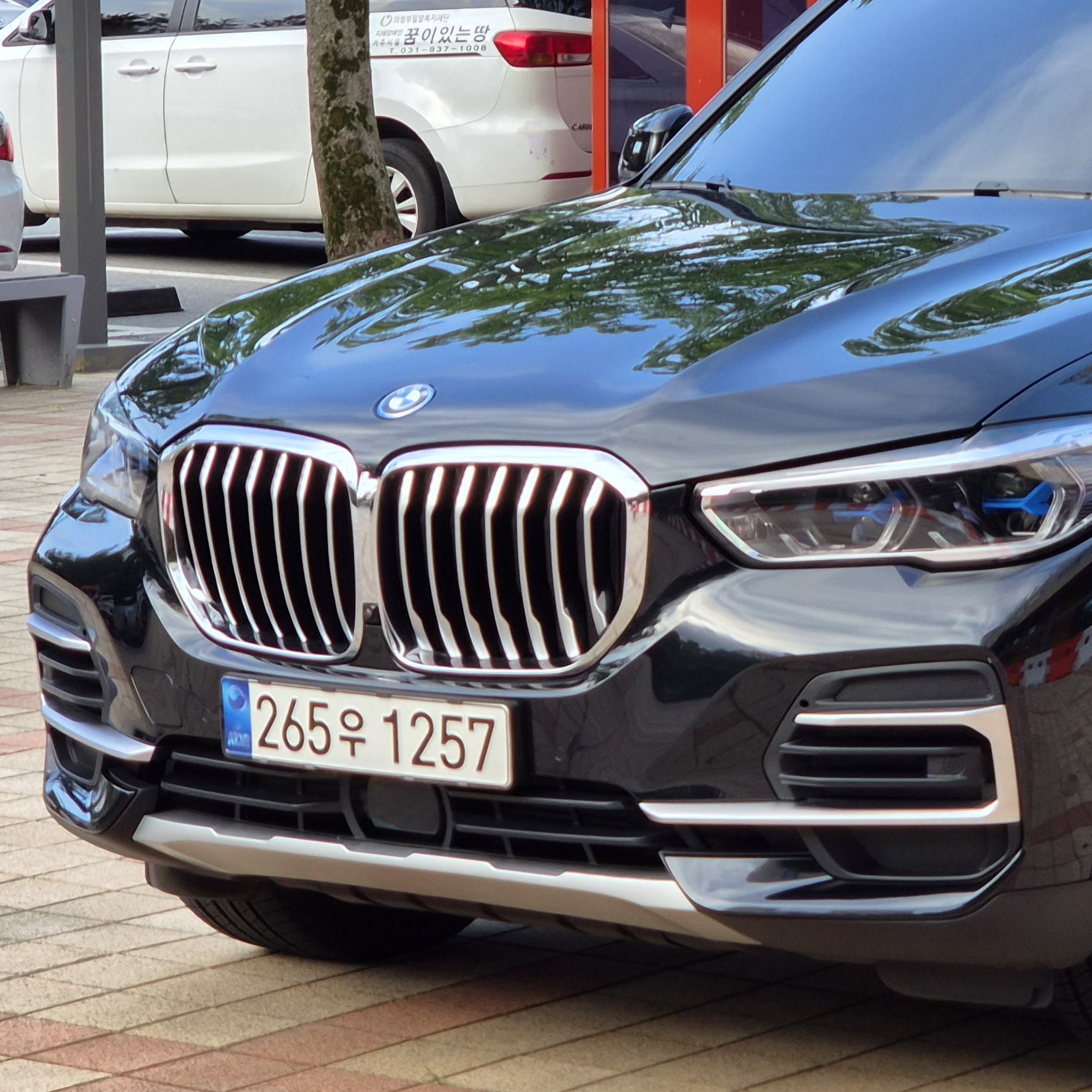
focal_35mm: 148
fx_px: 5282
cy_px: 356
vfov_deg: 11.8
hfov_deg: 11.7
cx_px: 1156
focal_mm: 7
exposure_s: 1/120
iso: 25
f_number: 2.4
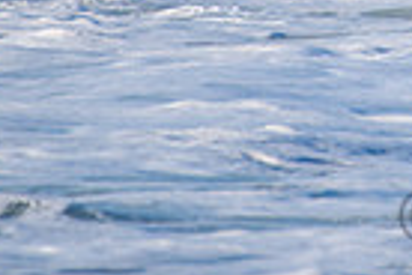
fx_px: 23986
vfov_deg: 0.7
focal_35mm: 2096
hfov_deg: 1.0
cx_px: 630
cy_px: -279
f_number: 5.6
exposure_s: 1/1600
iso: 200
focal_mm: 500
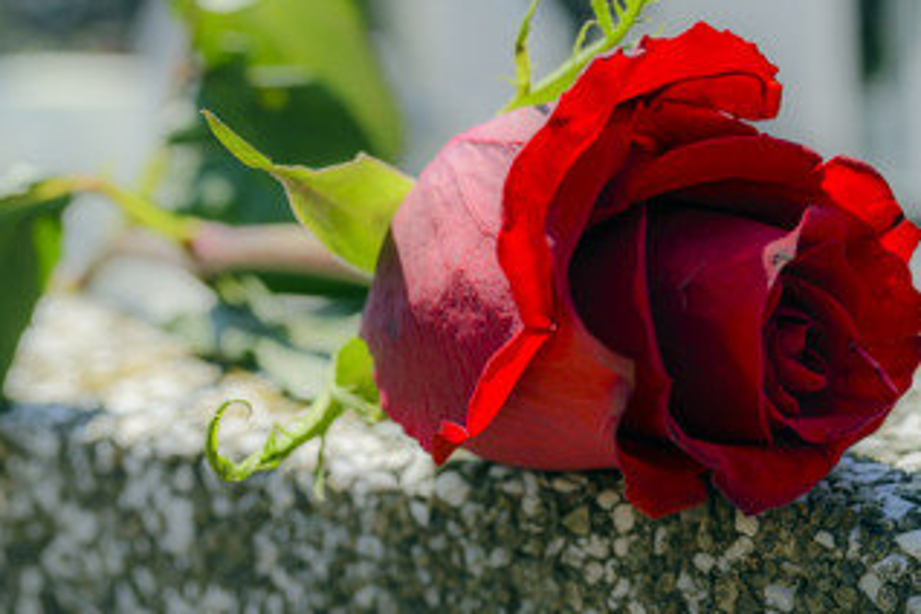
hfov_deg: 28.3
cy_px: 361
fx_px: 1765
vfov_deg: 19.7
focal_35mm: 69
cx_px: 805
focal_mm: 35
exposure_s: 1/800
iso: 100
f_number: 5.6
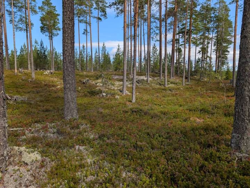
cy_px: 94
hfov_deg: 71.5
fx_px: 174
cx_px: 125
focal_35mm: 24
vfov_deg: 56.9
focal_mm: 6.9
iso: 21
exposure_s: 1/760
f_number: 1.68
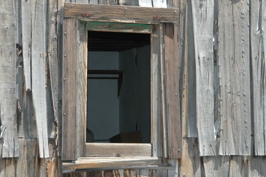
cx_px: 111
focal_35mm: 84
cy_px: 87
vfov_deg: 16.2
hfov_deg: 24.2
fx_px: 620
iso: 200
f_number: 5.6
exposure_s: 1/500
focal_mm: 44
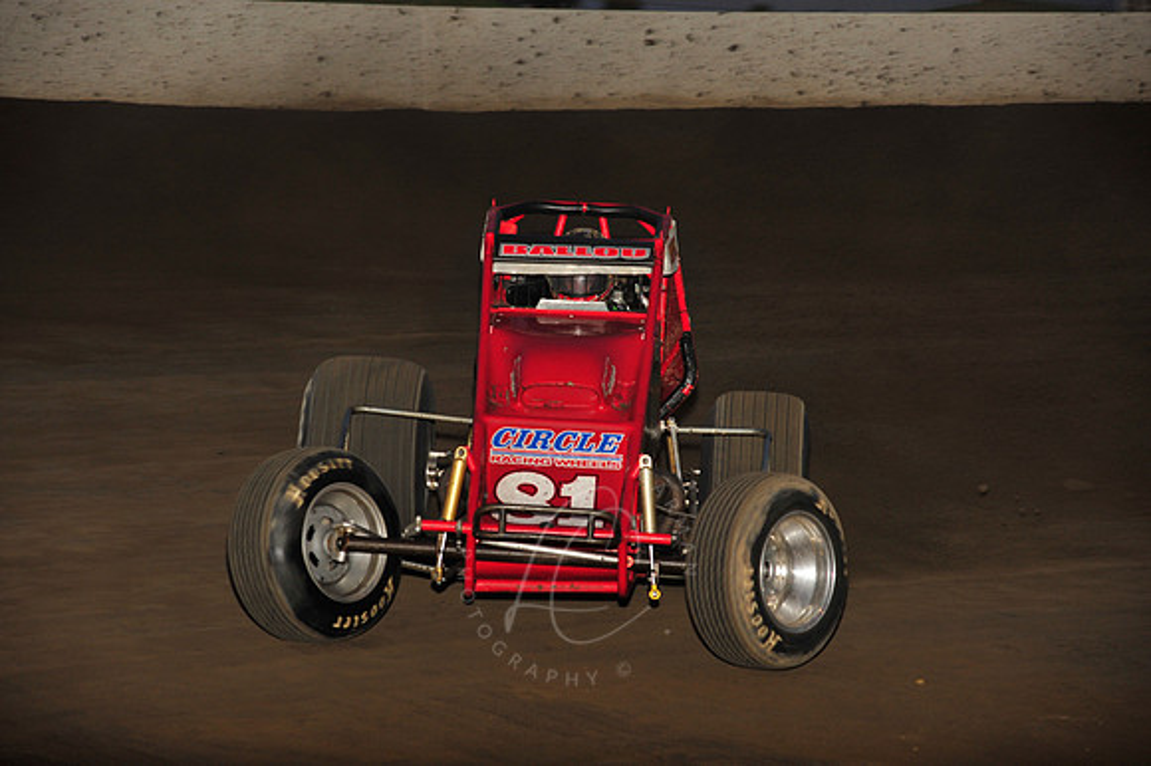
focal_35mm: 170
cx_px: 576
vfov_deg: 8.1
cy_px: 383
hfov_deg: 12.1
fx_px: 5432
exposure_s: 1/320
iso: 800
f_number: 7.1
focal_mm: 170
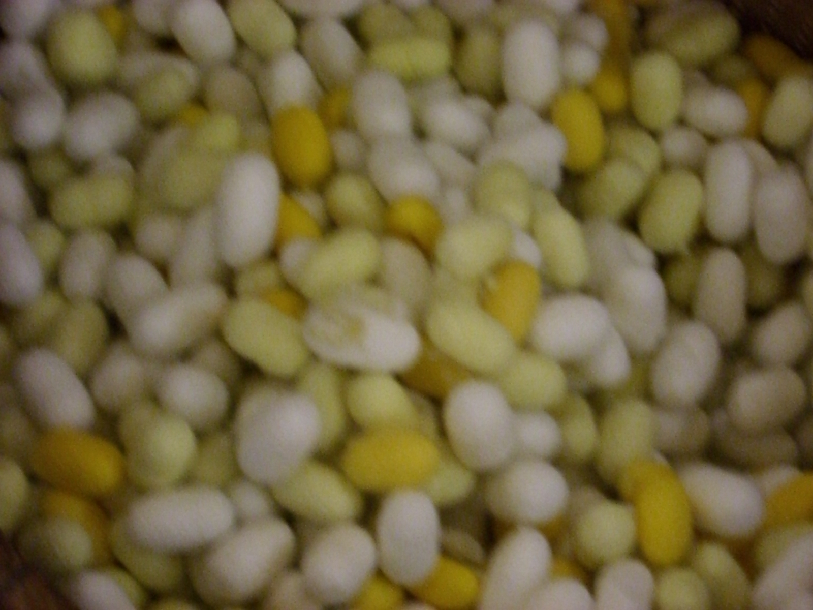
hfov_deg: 17.3
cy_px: 305
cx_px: 406
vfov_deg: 13.0
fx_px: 2677
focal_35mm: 114
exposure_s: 1/20
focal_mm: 18.6
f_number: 5.2
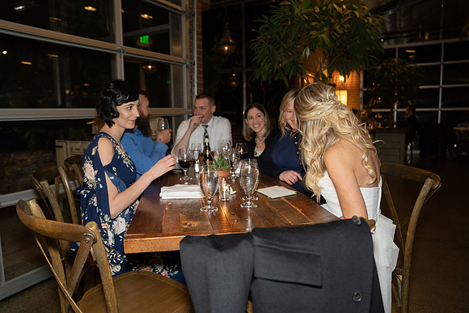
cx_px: 234
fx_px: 326
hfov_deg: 71.5
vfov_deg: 51.3
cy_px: 156
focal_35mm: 25
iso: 2000
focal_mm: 25
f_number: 2.8
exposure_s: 1/160
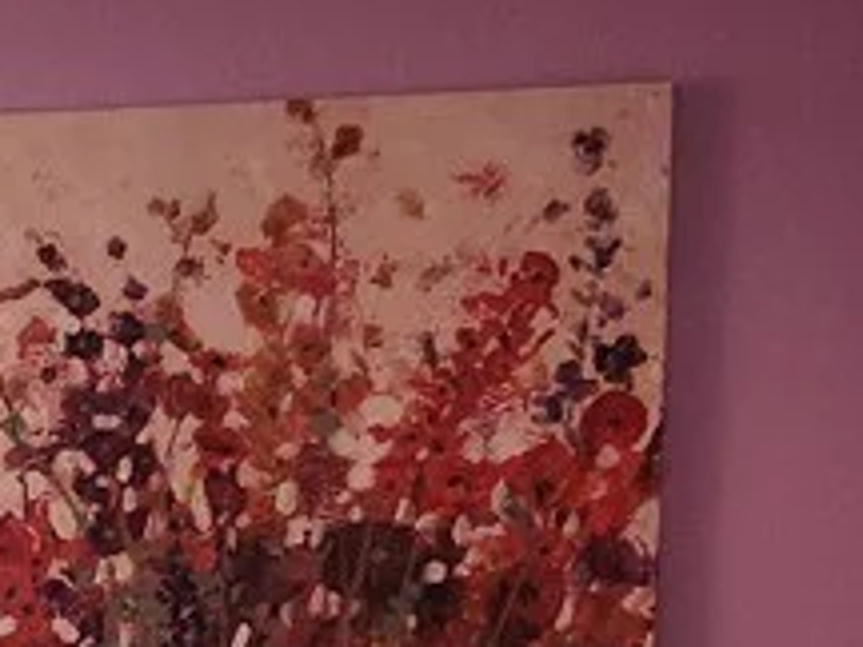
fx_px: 2717
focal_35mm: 109
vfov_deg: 13.0
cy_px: 891
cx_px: -288
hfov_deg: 16.9
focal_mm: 5.54
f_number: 1.8
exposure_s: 1/24
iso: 640
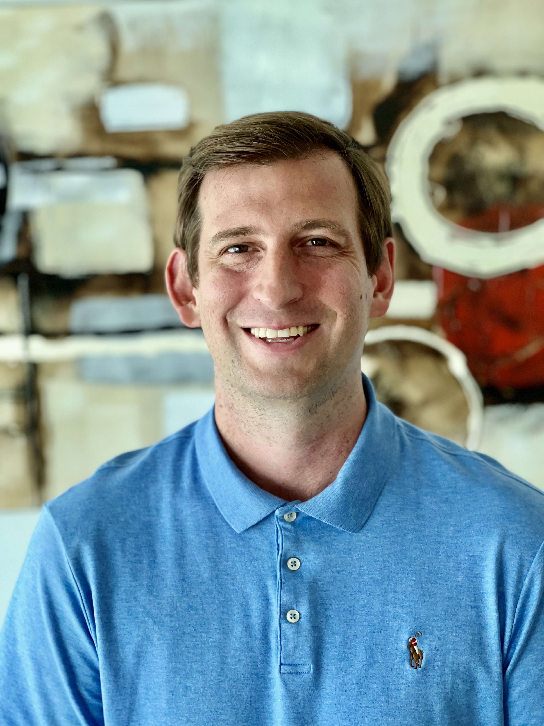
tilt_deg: -10.9
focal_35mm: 77
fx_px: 1613
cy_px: 363
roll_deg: +3.0
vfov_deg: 25.3
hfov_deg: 19.1
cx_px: 272
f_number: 2.8
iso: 64
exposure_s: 1/121
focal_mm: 9
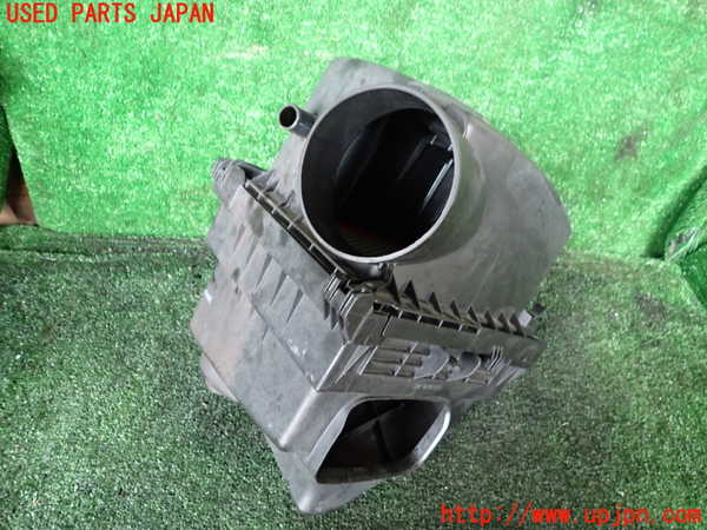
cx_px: 354
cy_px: 265
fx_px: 511
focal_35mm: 25
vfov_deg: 54.9
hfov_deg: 69.4
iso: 500
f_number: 2
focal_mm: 4.5
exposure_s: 1/30
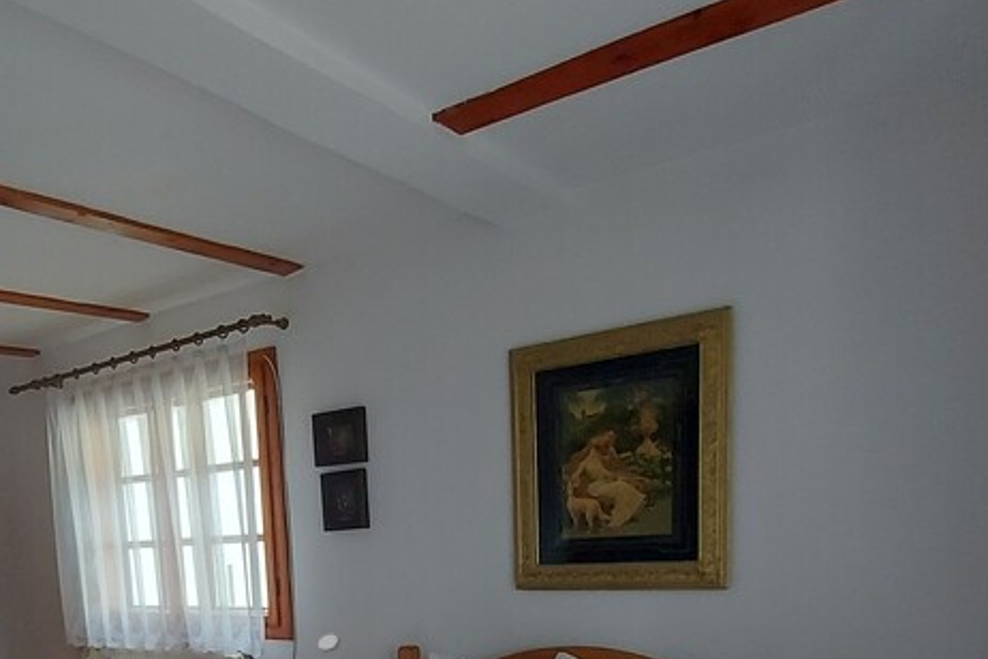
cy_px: 670
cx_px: 282
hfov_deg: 59.5
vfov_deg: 38.4
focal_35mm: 30
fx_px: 823
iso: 320
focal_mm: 1.74
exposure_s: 1/33
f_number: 2.2
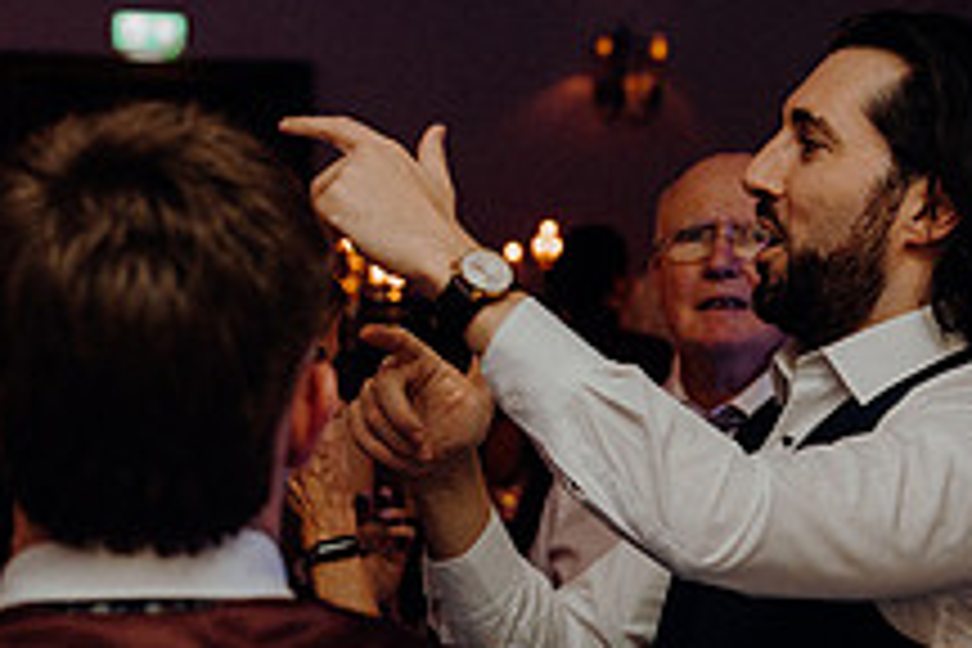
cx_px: 832
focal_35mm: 134
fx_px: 3618
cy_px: 565
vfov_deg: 10.2
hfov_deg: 15.2
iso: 2500
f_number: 3.5
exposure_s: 1/160
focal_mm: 50
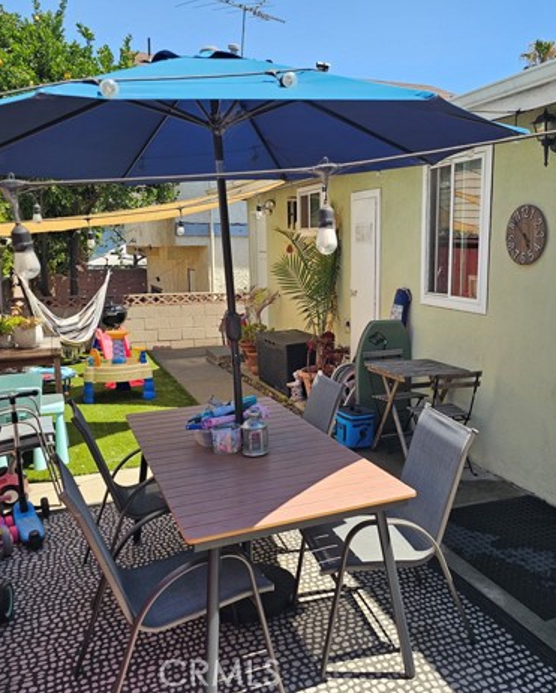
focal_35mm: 31
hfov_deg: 46.7
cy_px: 335
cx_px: 352
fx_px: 637
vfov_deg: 57.1
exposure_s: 1/354
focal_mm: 6.3
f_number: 1.7
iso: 10
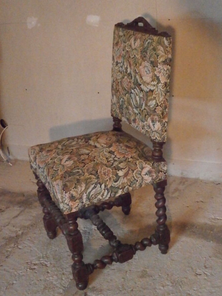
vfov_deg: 36.2
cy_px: 143
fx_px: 453
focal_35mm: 53
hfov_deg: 27.5
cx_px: 120
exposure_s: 1/100
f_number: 3.4
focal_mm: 8.3
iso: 1600
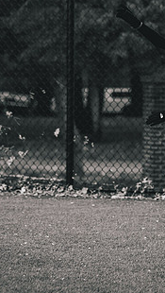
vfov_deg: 10.5
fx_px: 1590
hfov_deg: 5.9
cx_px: 169
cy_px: 112
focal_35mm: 205
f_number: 2.8
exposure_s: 1/1000
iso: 400
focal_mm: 101
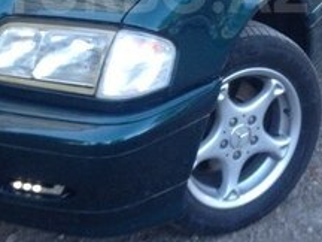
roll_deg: +1.3
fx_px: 995
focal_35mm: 107
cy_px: -10
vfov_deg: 13.6
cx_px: 155
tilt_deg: -20.4
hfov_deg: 18.4
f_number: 2.4
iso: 80
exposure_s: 1/120
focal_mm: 4.28
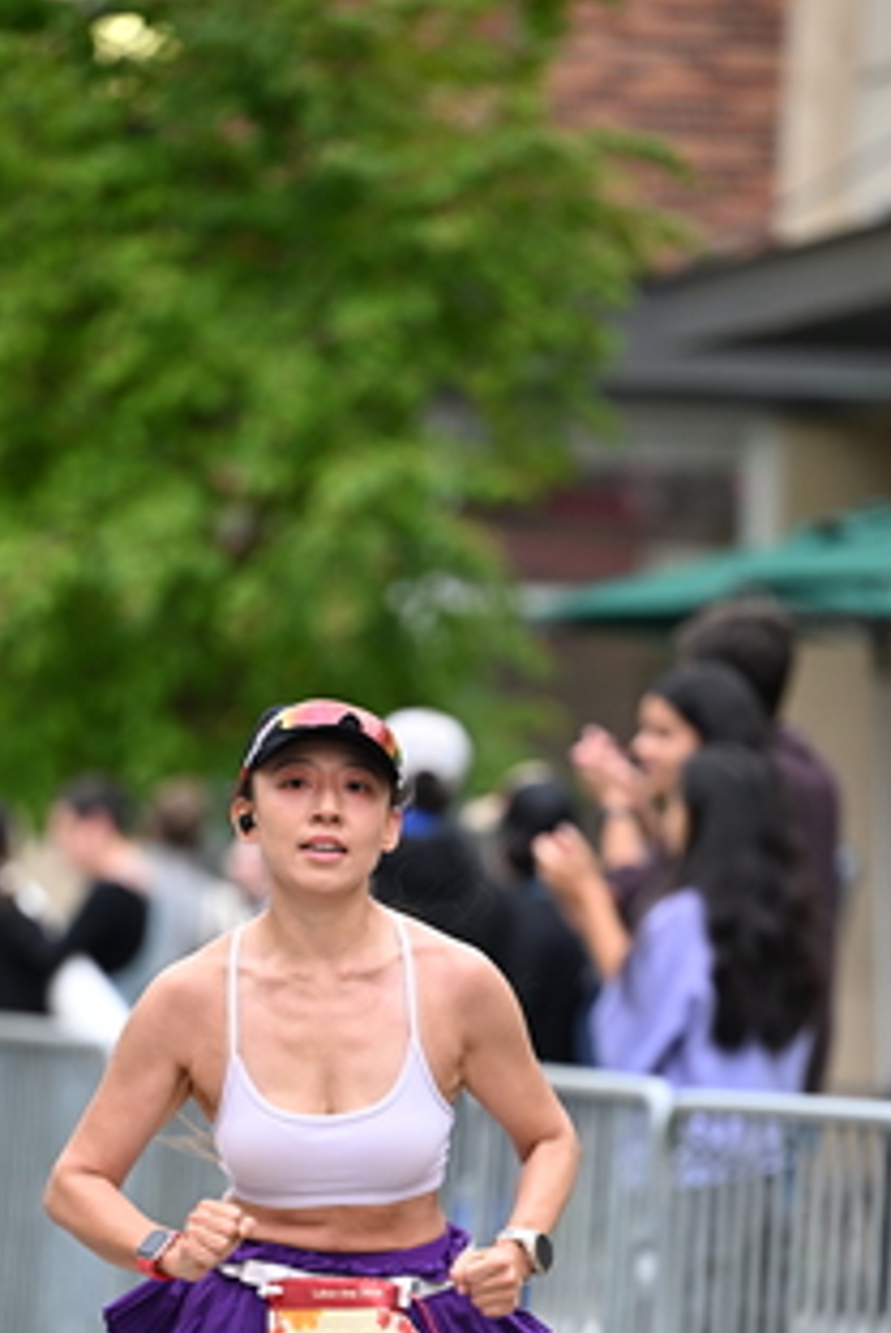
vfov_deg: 6.5
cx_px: 409
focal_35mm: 318
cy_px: 1114
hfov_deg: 4.3
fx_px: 11779
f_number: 2.8
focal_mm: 180
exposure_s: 1/2000
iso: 800
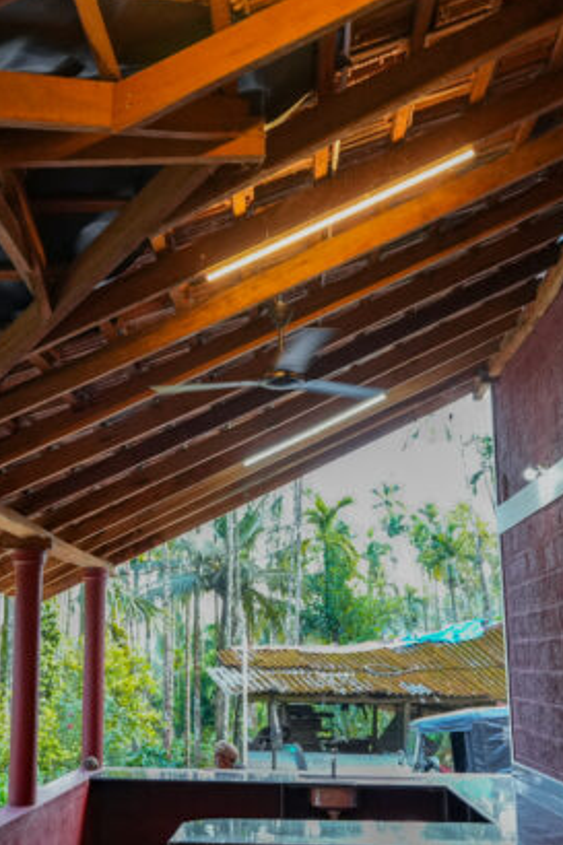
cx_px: 192
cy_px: 435
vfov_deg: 43.6
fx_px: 1056
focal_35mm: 45
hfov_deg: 29.7
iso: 2000
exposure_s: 1/200
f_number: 2.8
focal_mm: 24
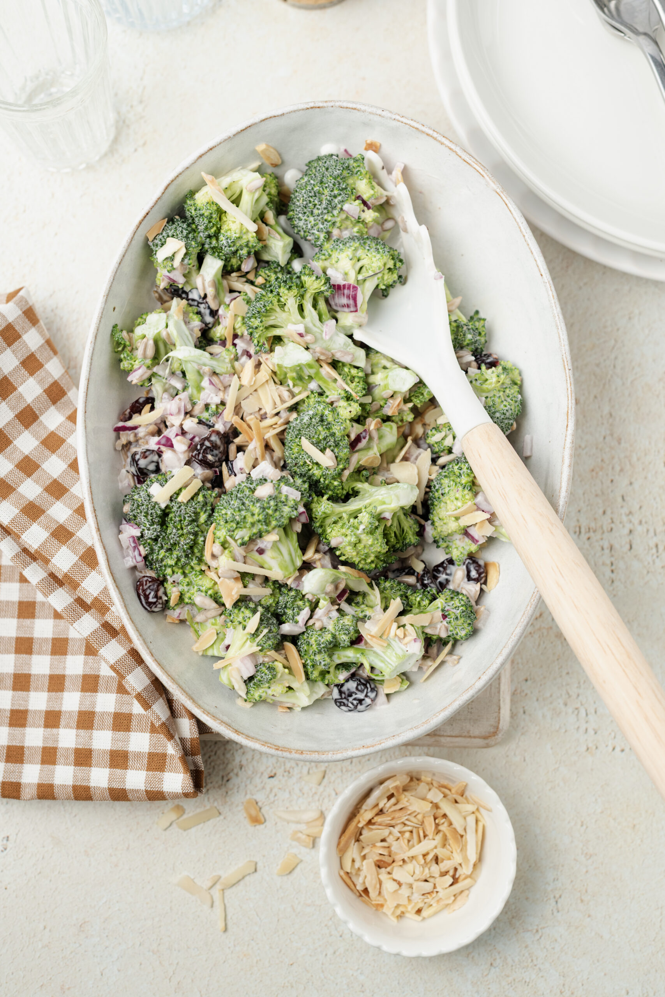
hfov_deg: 27.0
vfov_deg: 39.6
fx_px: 1385
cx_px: 332
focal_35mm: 50
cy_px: 498
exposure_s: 1/25
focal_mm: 50
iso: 320
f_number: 5.6
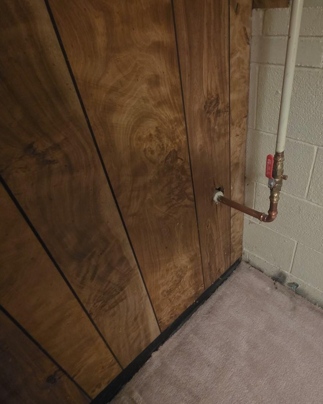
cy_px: 198
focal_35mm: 19
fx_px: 227
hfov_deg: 67.9
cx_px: 227
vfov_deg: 83.3
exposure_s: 1/30
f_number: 1.9
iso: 800
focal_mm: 2.2
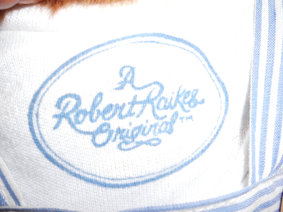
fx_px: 262
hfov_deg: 56.8
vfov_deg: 44.2
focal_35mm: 32
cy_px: 106
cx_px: 142
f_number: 8.8
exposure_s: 1/25
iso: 80
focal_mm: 5.8
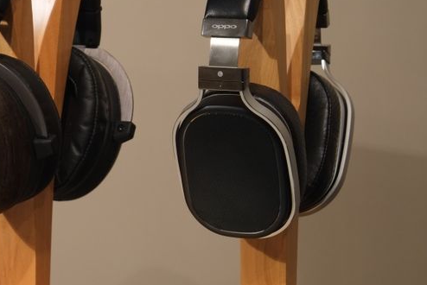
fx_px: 1994
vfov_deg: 8.2
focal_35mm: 168
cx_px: 6
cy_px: 144
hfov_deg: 12.1
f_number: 4
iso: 800
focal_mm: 55
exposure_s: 1/4.3
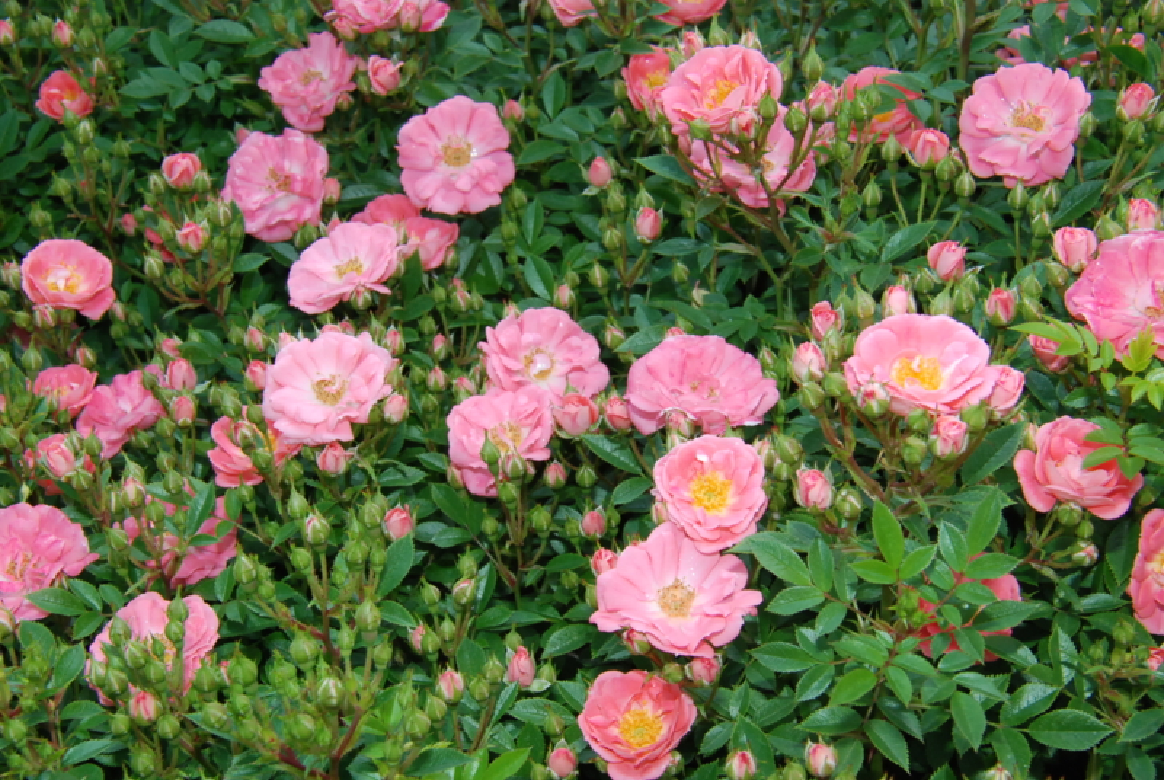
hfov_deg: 26.0
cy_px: 390
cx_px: 582
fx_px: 2526
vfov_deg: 17.6
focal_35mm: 78
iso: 800
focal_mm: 52
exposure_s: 1/200
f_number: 16
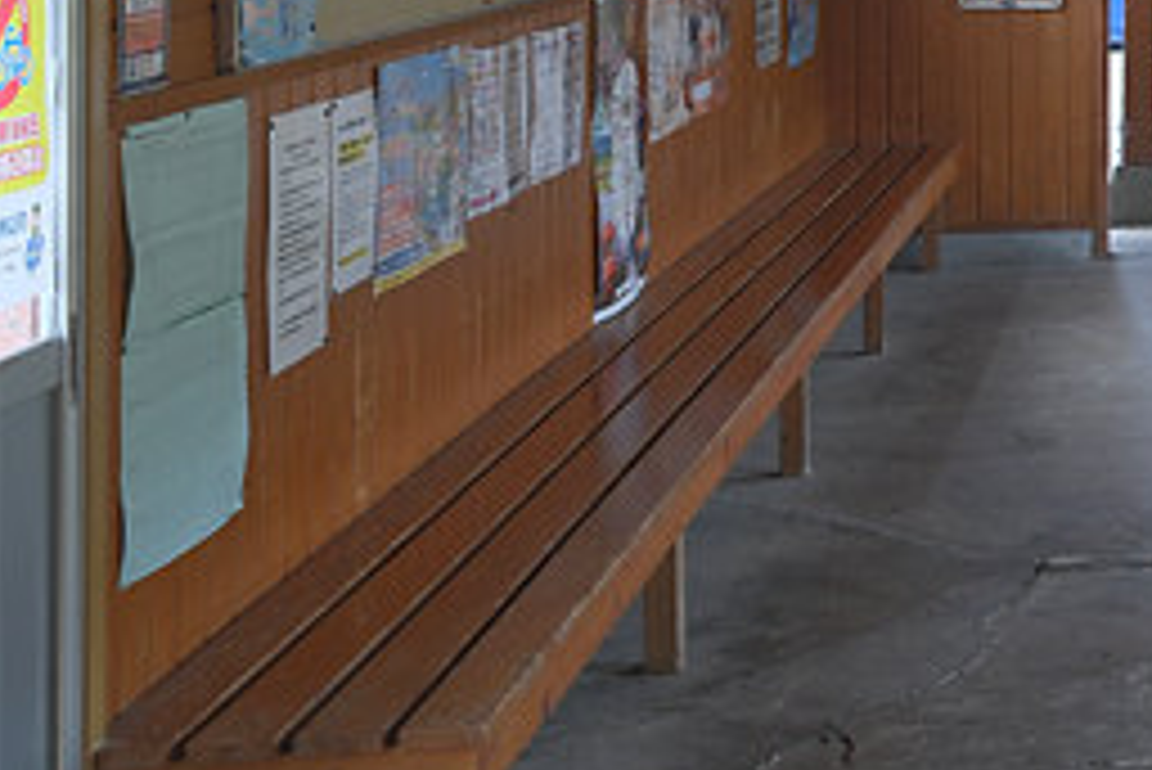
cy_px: -176
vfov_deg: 16.7
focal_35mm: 78
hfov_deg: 21.7
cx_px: 1719
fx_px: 2497
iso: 500
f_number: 6.4
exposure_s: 1/42
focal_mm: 17
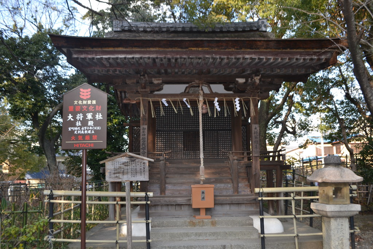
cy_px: 124
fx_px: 311
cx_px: 186
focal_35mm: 30
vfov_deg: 43.6
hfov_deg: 61.9
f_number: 4
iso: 125
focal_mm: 20
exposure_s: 1/125
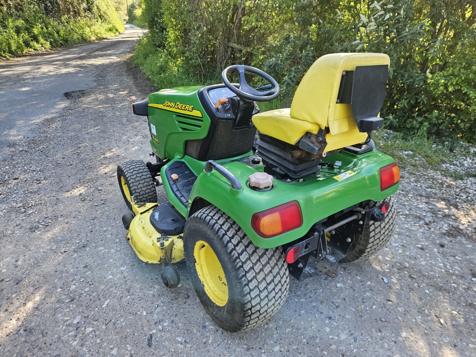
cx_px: 238
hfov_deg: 73.9
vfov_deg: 58.9
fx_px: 316
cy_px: 178
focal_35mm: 23
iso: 32
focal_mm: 5.4
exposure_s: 1/100
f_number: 1.8
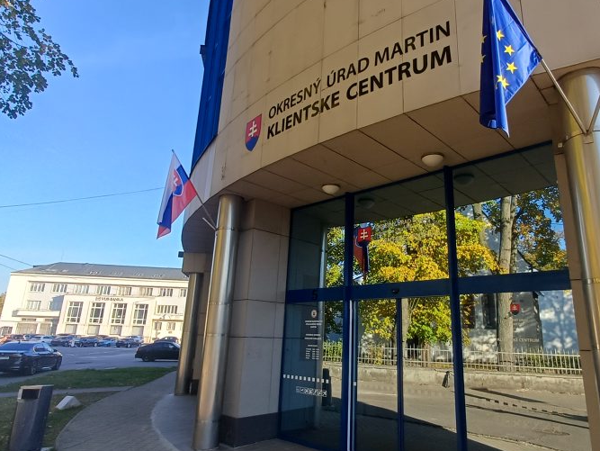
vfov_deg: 56.9
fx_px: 416
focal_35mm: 24
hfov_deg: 71.1
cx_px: 345
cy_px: 225
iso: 40
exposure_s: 1/365
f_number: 2.2
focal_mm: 1.64
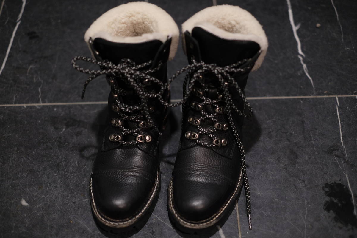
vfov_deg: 25.5
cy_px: 119
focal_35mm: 53
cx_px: 178
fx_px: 525
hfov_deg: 37.5
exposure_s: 1/30
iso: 640
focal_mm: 35
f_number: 1.4
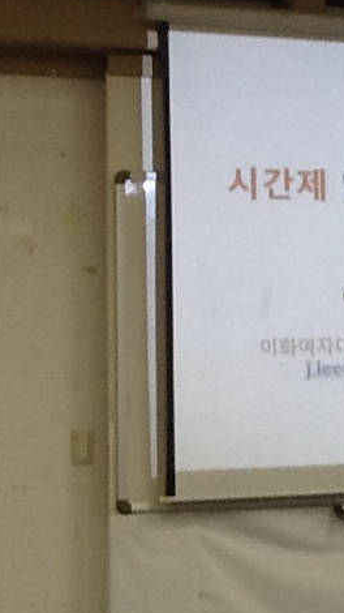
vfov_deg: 21.8
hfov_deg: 12.0
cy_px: 277
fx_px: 1591
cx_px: 455
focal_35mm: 98
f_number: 2.4
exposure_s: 1/30
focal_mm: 2.03
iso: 50
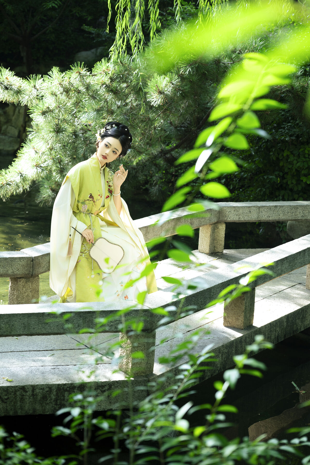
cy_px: 232
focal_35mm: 90
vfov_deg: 22.6
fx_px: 1162
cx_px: 155
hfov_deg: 15.2
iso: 400
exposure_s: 1/200
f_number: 4
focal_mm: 90
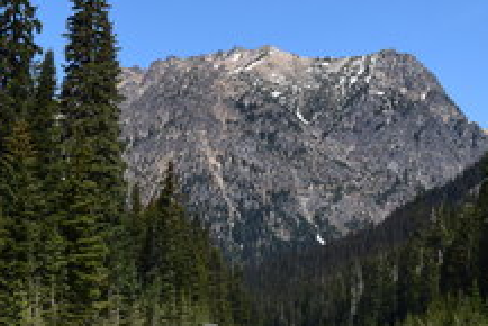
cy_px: 163
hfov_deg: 23.9
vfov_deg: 16.1
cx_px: 245
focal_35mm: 85
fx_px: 1153
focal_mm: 22
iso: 400
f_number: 11
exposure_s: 1/500
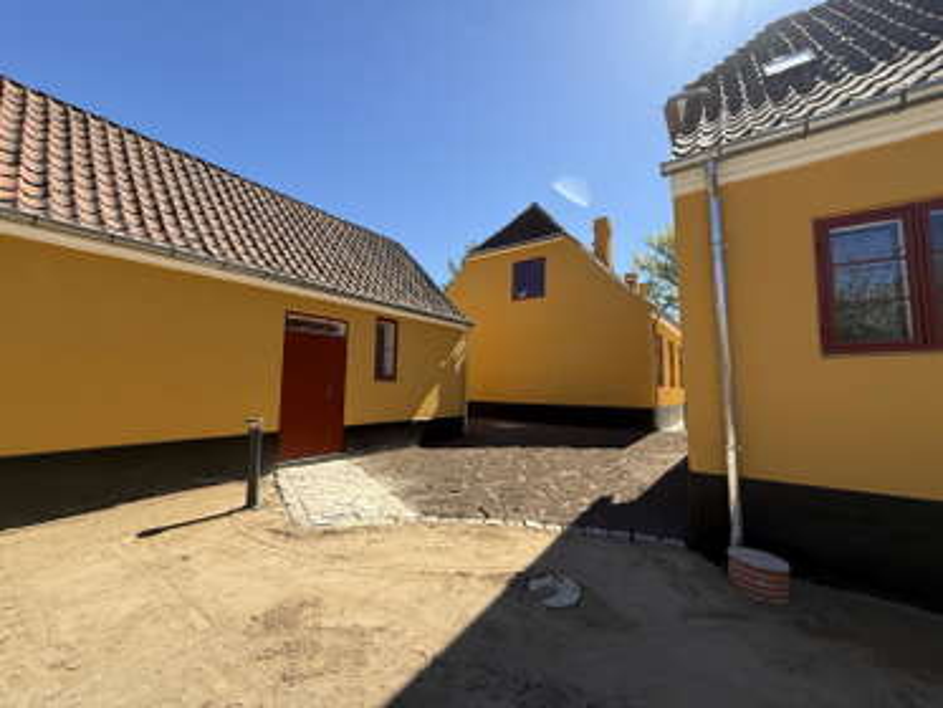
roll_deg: -0.5
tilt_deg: +4.6
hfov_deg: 102.0
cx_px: 472
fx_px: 382
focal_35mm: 14
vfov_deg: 85.7
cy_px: 354
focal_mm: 2.22
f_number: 2.2
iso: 50
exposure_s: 1/1050
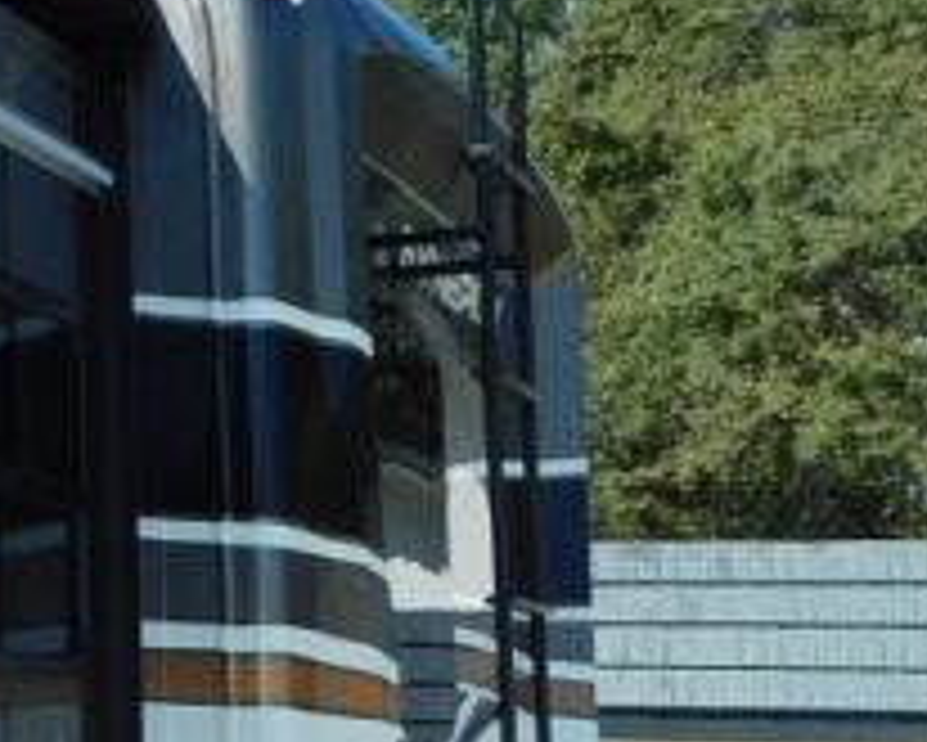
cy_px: 630
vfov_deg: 17.5
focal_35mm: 87
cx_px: -554
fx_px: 2388
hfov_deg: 18.7
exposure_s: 1/1000
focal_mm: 4
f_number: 3
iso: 125
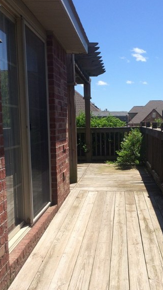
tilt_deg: -8.5
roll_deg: +1.9
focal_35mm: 42
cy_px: 169
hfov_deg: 28.1
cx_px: 114
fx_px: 323
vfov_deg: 48.2
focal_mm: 4.15
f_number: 2.2
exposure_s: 1/1953
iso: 32
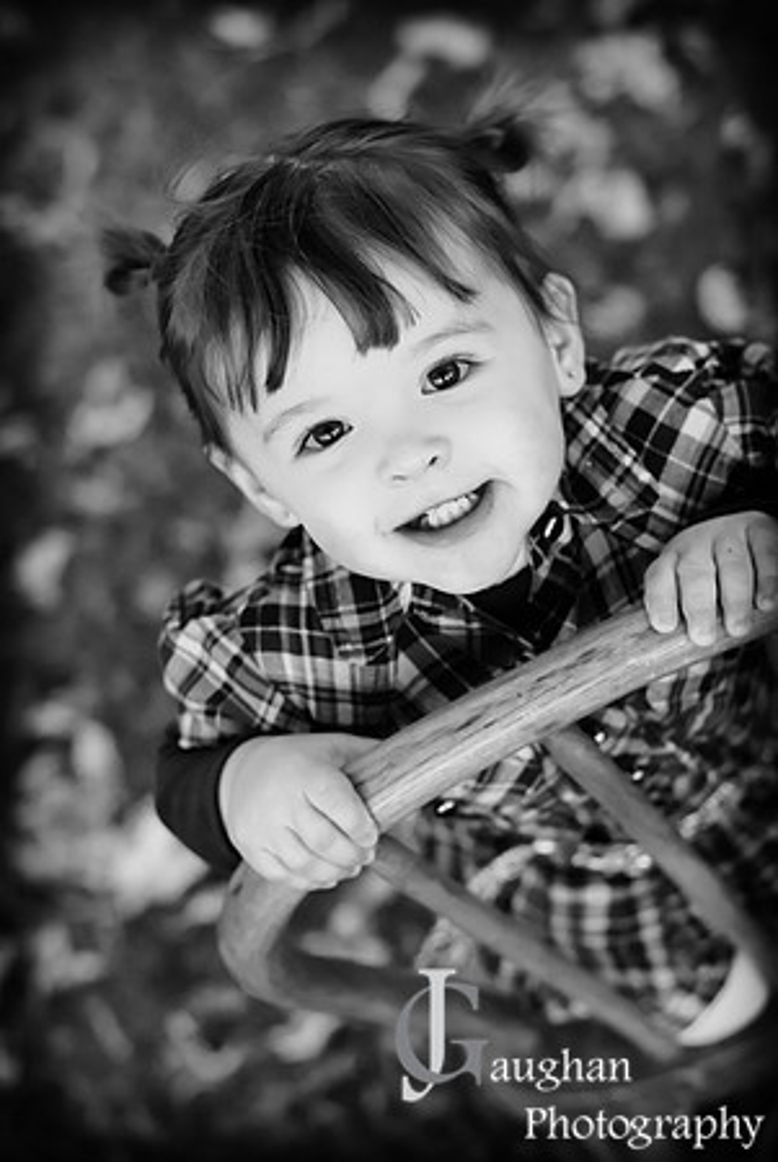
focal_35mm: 75
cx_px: 389
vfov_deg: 27.0
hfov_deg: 18.2
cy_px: 581
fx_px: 2425
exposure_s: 1/200
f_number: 2.8
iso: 400
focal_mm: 50
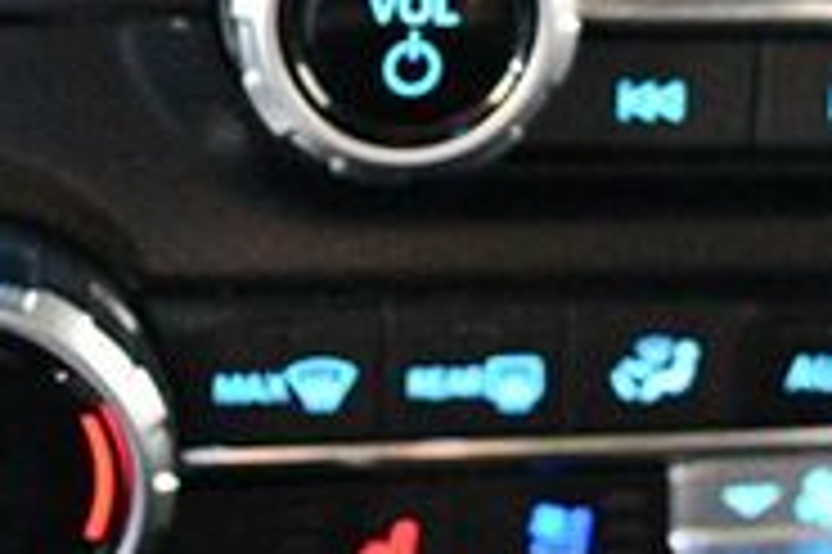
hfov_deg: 19.5
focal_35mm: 104
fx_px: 2401
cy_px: 230
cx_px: 612
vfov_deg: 13.1
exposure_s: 1/50
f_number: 3.8
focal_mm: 20
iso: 12800
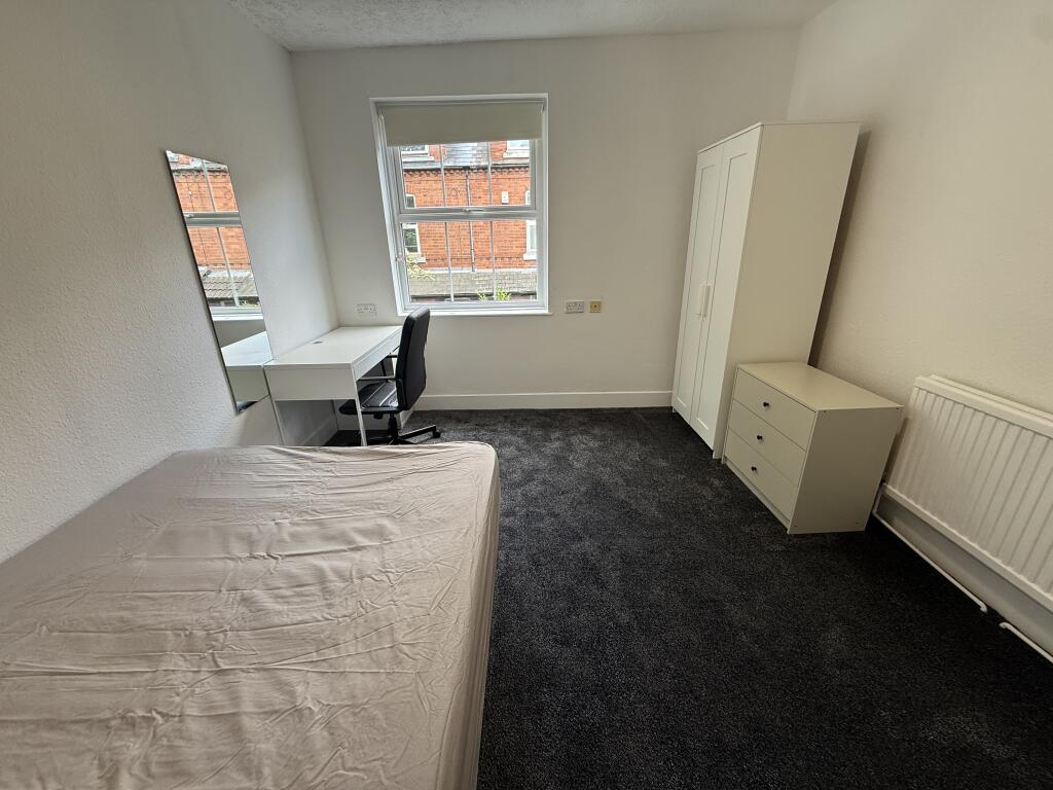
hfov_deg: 102.1
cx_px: 526
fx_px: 426
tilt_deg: -20.1
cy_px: 395
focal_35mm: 14
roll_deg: +1.6
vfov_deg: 85.7
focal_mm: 2.22
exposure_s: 1/100
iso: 100
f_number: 2.2
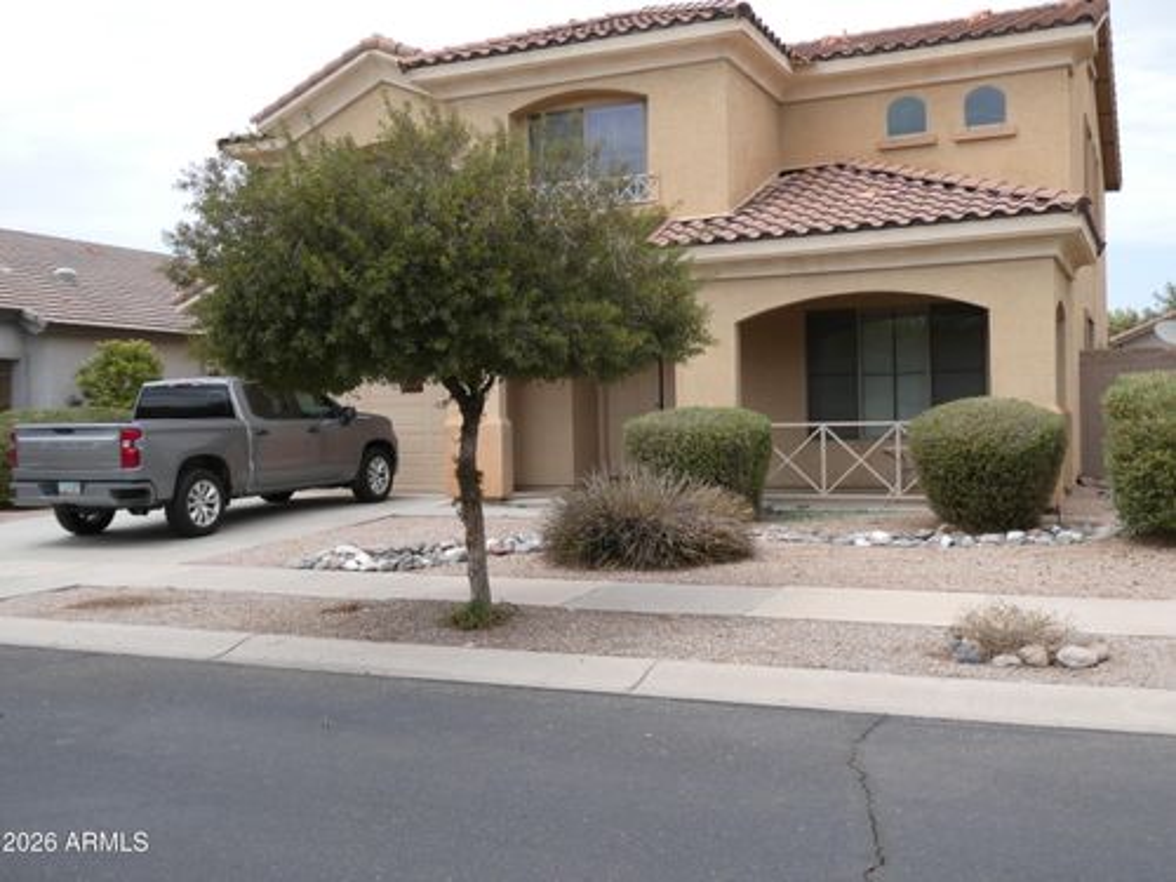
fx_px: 1189
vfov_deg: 40.7
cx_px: 588
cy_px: 441
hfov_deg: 52.6
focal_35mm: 35
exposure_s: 1/500
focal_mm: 6.3
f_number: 3.7
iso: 80
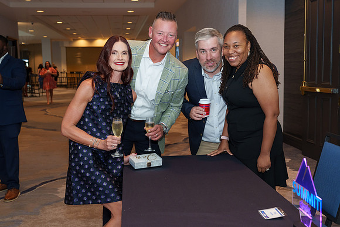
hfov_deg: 46.0
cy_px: 112
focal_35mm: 42
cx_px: 169
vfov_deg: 31.6
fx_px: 401
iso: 1250
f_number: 4.5
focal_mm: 38
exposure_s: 1/60
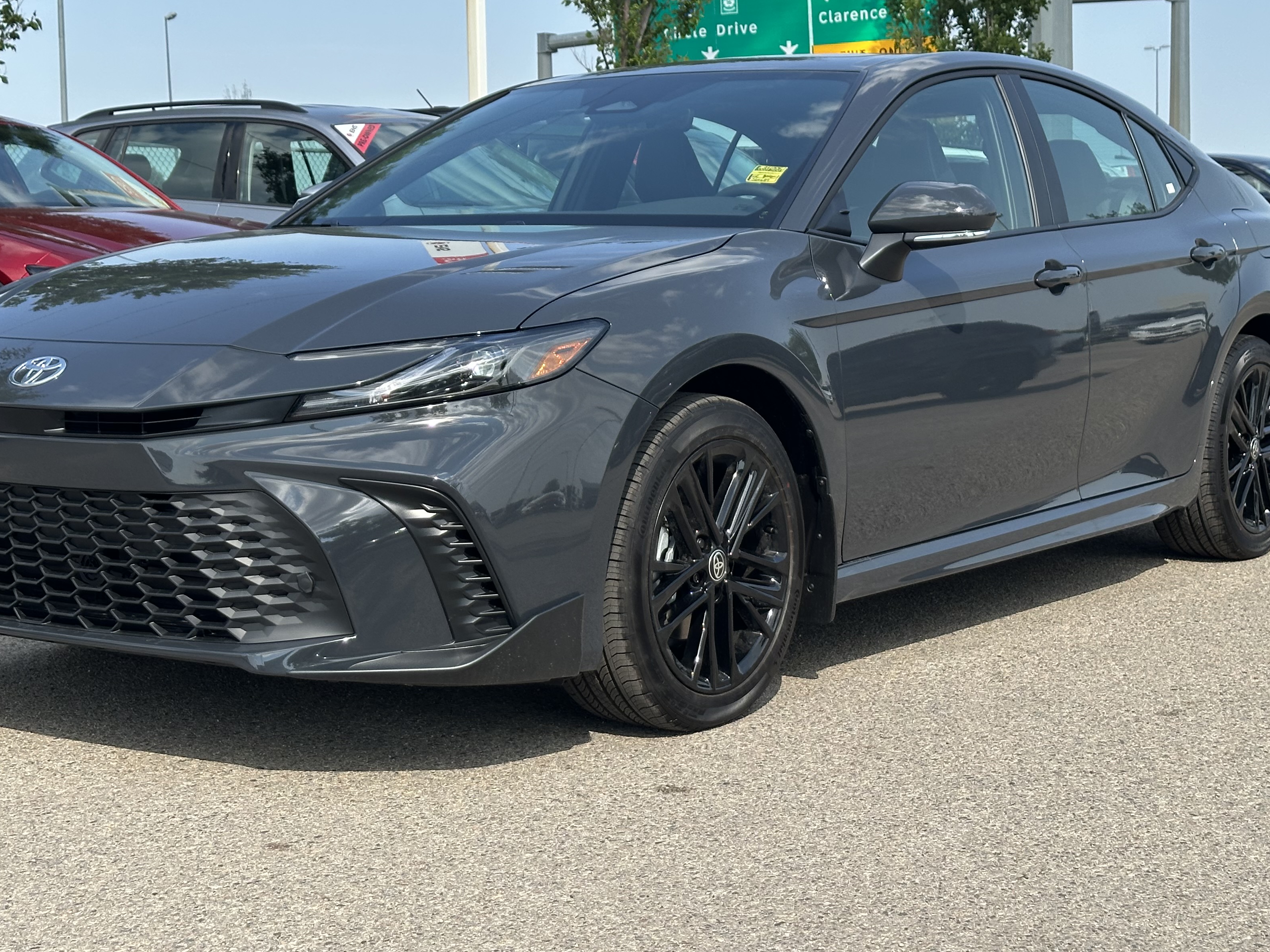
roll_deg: +0.9
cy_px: 354
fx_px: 2238
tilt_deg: -3.4
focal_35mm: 61
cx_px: 594
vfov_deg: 24.0
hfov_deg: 31.7
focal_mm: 6.86
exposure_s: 1/2252
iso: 64
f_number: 1.78
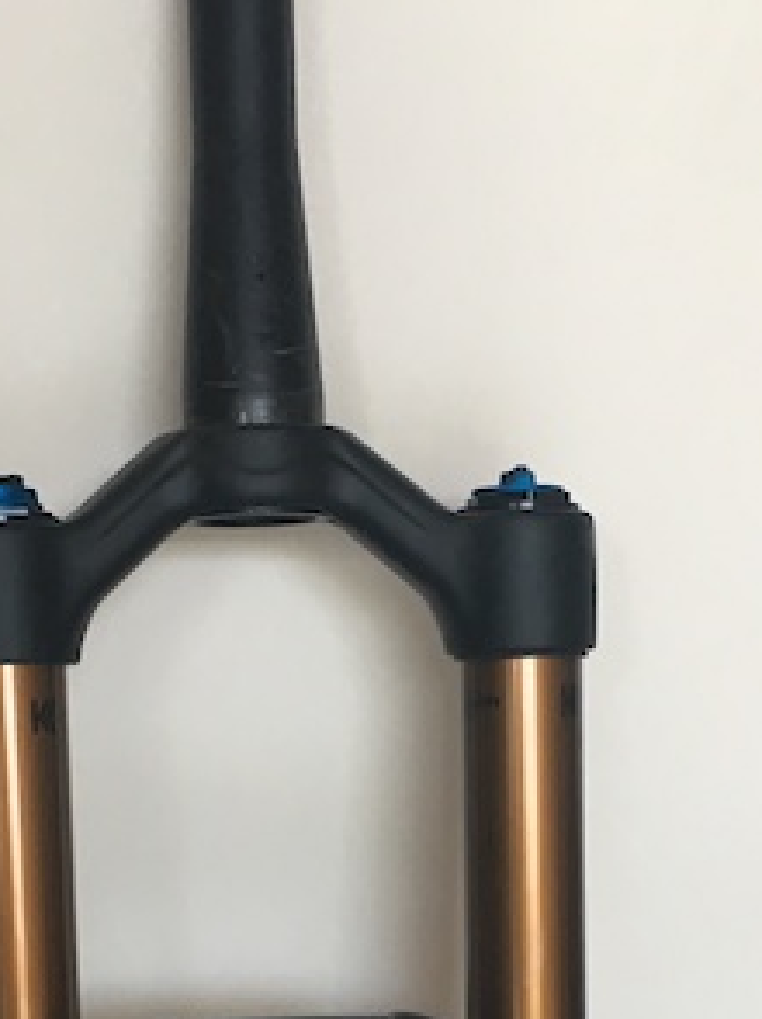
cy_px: 1026
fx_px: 2322
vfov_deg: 23.7
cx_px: 218
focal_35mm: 79
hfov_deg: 18.5
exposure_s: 1/30
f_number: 2.2
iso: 32
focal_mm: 4.15
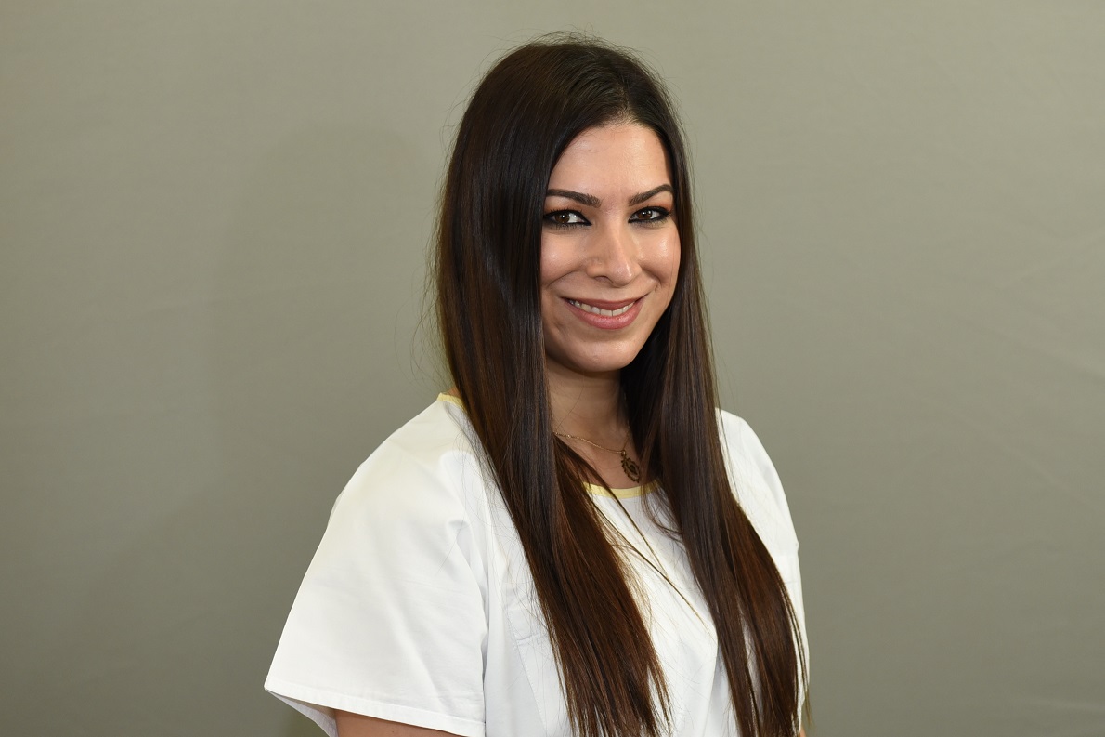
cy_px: 368
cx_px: 552
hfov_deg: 30.5
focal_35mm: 66
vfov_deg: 20.6
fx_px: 2025
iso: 1000
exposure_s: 1/200
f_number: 5
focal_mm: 66
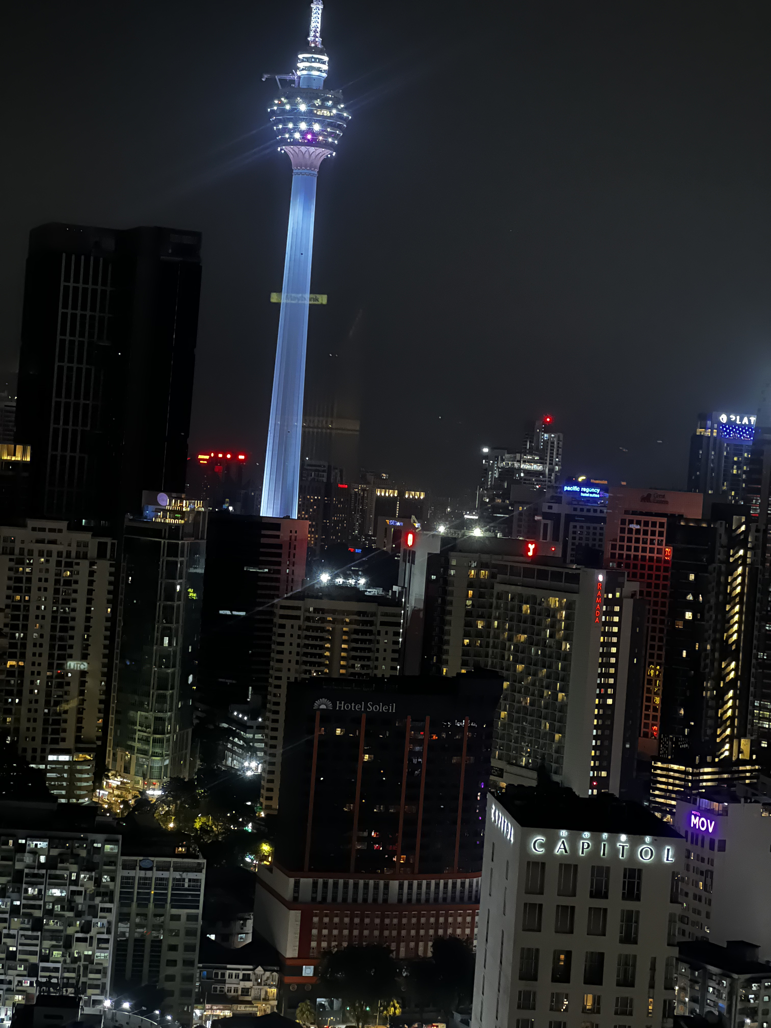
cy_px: 514
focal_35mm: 77
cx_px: 386
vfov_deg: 25.3
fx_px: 2287
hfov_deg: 19.1
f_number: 2.8
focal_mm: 9
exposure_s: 1/2
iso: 1000
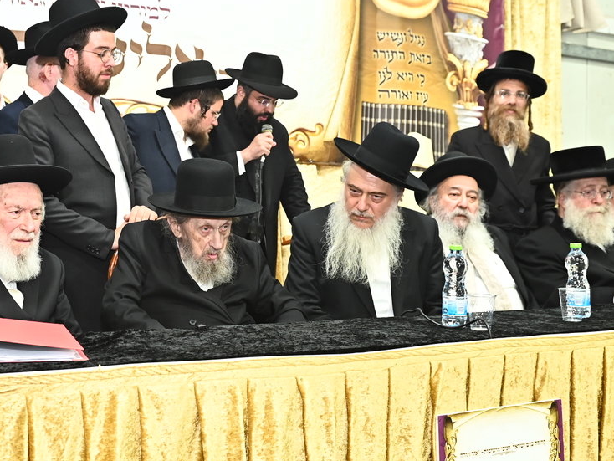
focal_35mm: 44
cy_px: 187
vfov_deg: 32.8
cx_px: 191
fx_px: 781
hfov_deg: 42.2
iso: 1600
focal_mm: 24
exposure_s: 1/200
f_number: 3.5
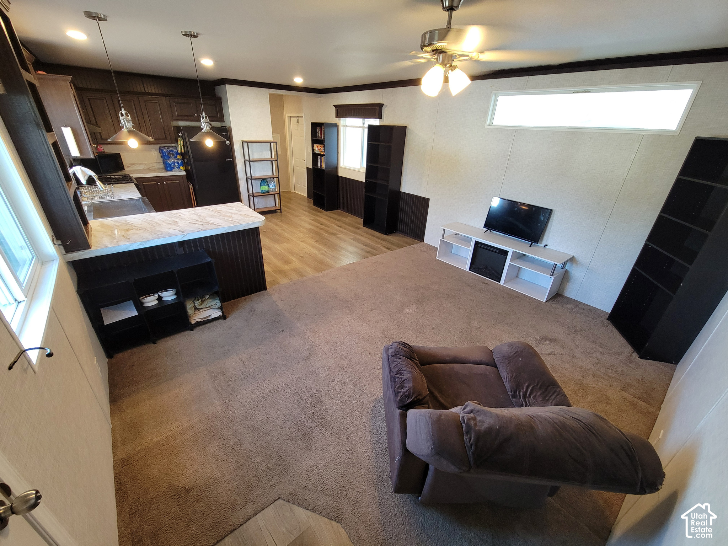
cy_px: 273
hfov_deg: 106.2
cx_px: 364
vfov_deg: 89.9
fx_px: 273
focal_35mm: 13
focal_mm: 2.2
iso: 320
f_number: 2.2
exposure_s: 1/43.4
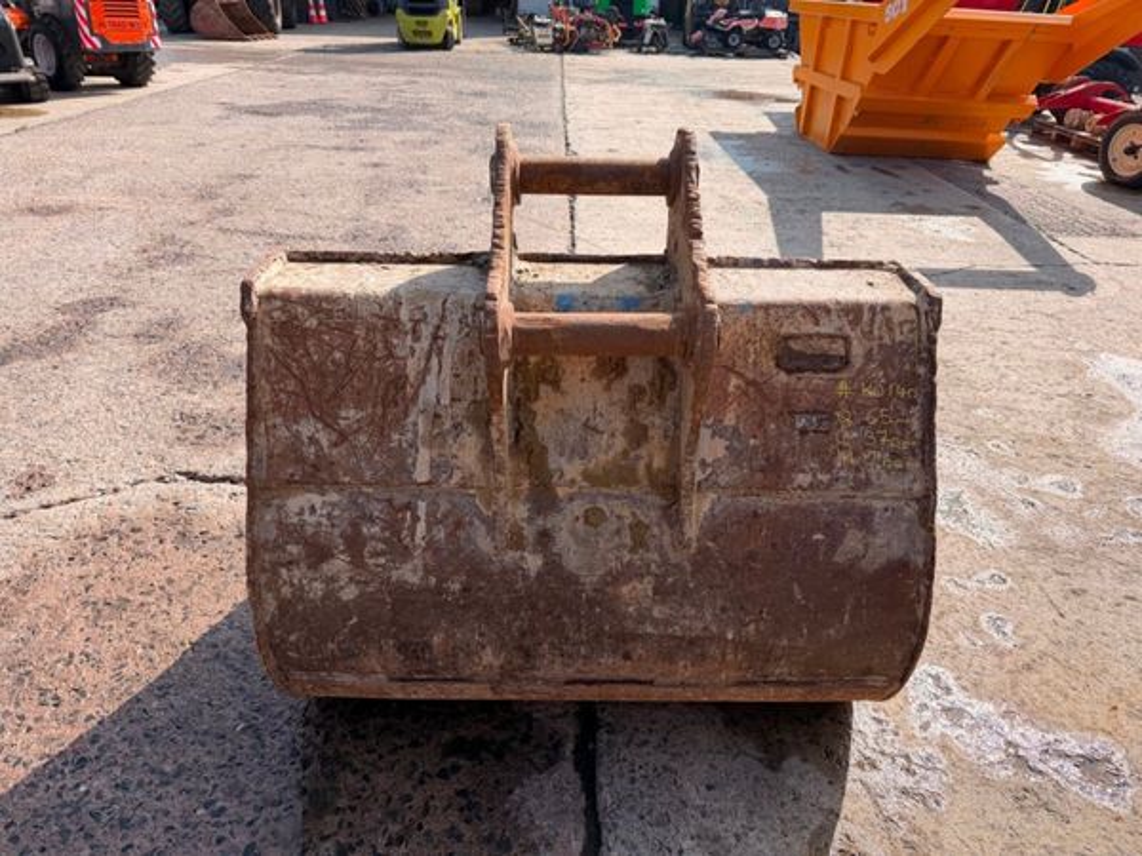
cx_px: 571
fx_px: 792
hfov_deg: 71.6
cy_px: 428
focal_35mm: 24
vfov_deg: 56.8
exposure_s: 1/3021
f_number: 1.78
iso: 80
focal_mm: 6.76
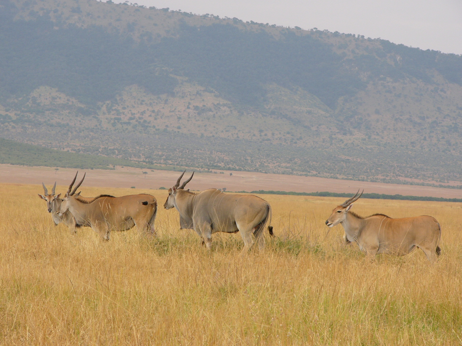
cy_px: 173
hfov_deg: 10.2
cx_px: 231
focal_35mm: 194
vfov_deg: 7.7
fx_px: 2589
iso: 50
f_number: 4
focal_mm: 32.3
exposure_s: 1/160
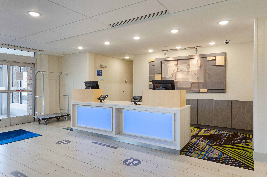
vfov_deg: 55.9
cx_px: 134
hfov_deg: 77.4
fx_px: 167
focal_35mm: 22
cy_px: 88
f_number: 7.1
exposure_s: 1/8
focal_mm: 15
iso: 200
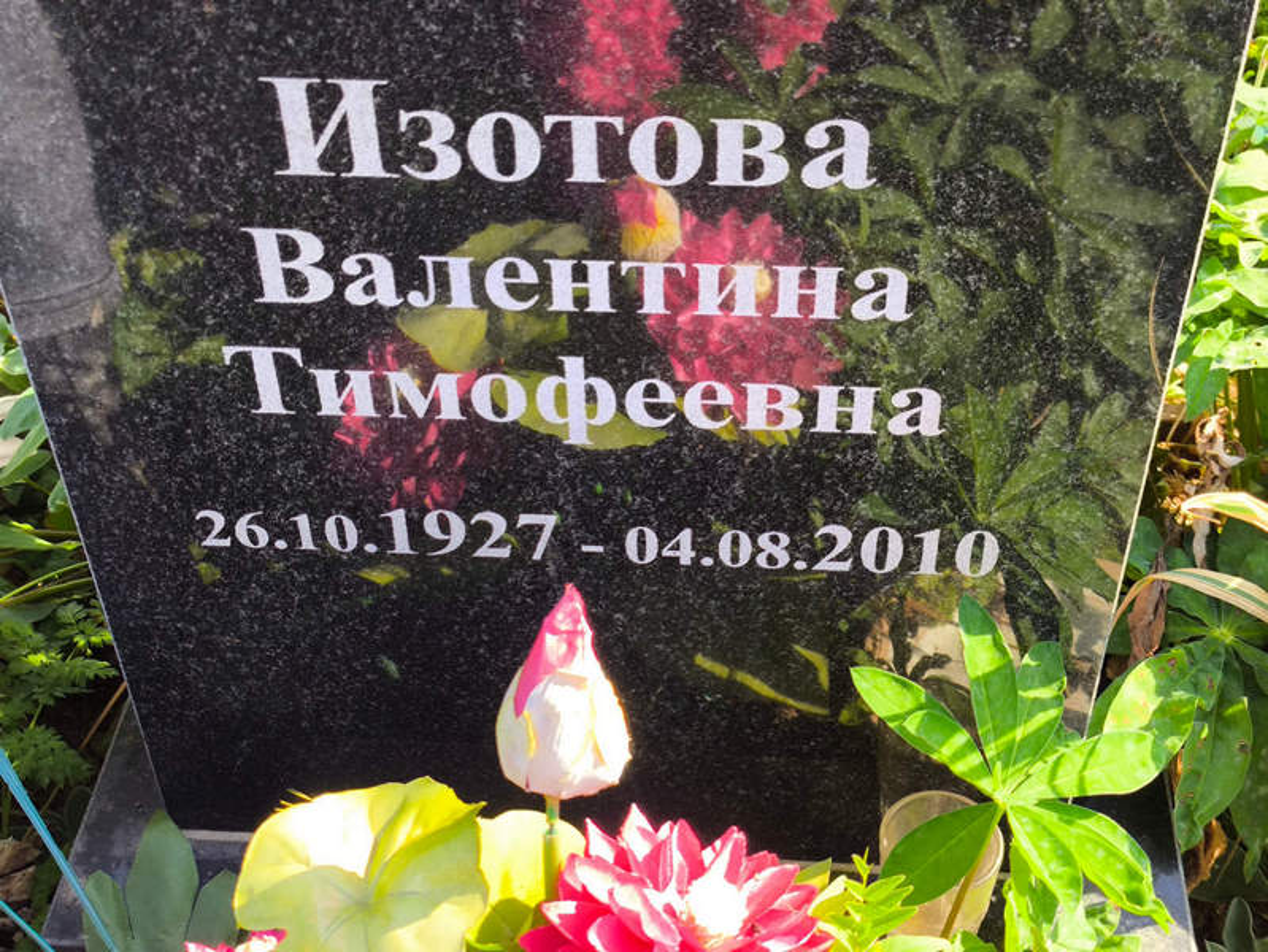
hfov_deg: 38.2
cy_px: 476
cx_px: 634
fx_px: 1832
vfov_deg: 29.1
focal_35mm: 50
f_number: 1.7
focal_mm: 4.71
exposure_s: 1/205
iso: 50
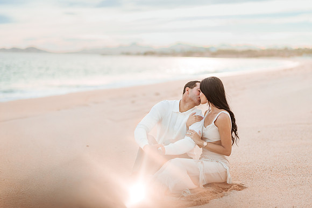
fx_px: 515
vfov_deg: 22.8
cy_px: 106
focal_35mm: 59
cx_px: 160
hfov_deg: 33.7
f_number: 1.4
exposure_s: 1/6400
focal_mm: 58
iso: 250
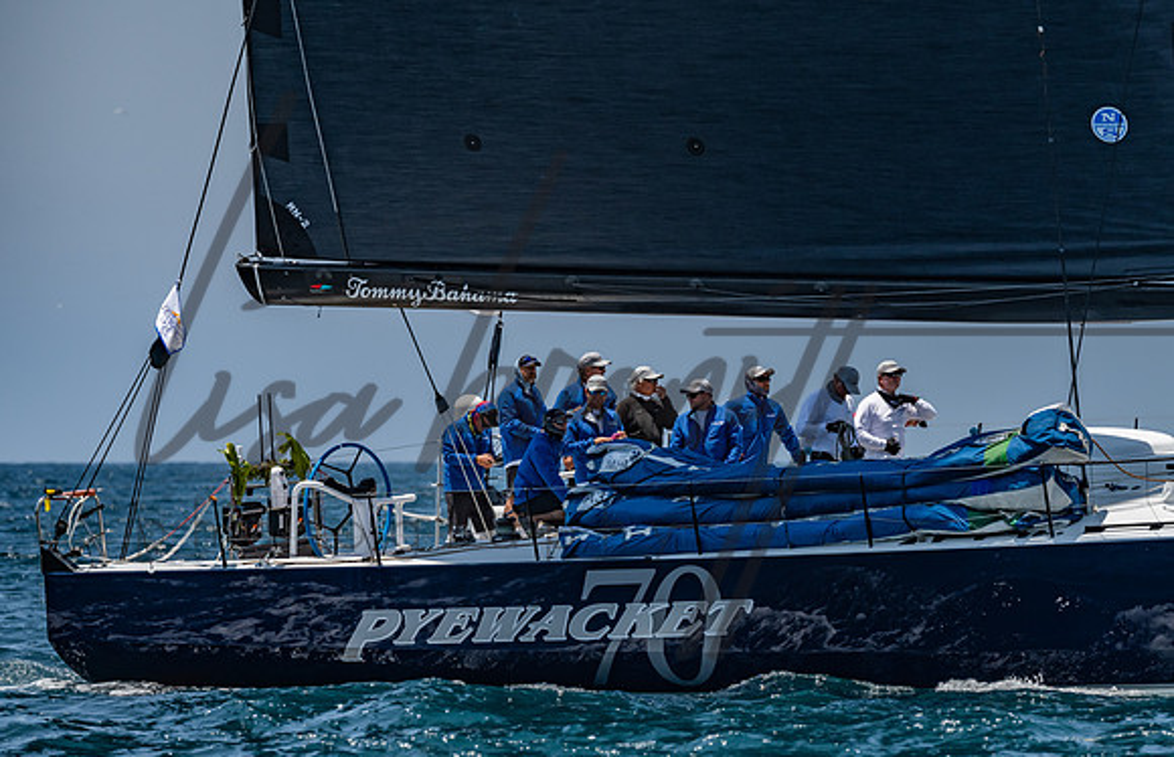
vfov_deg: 3.0
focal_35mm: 454
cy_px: 408
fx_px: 14665
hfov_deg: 4.6
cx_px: 744
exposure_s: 1/2000
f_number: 5.6
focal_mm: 310
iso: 320
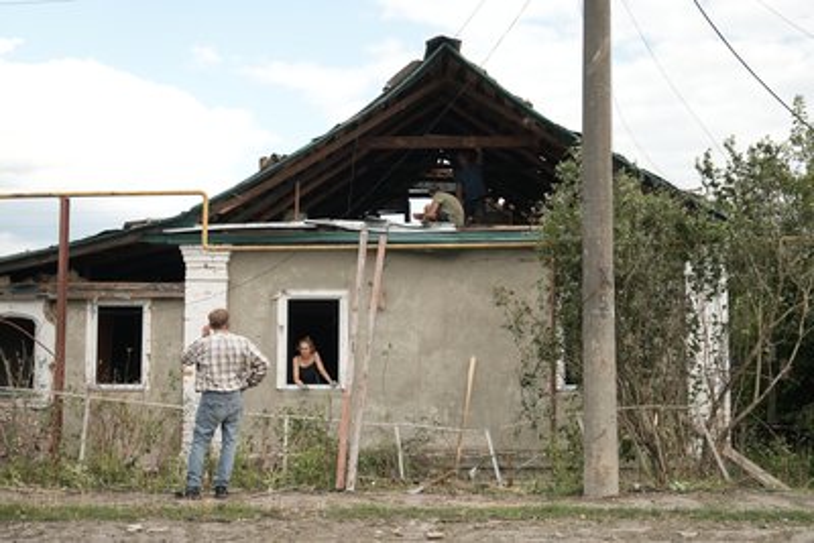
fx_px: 1063
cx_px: 407
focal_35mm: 47
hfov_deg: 41.9
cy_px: 272
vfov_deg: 28.7
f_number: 2.8
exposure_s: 1/200
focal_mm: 47
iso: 200
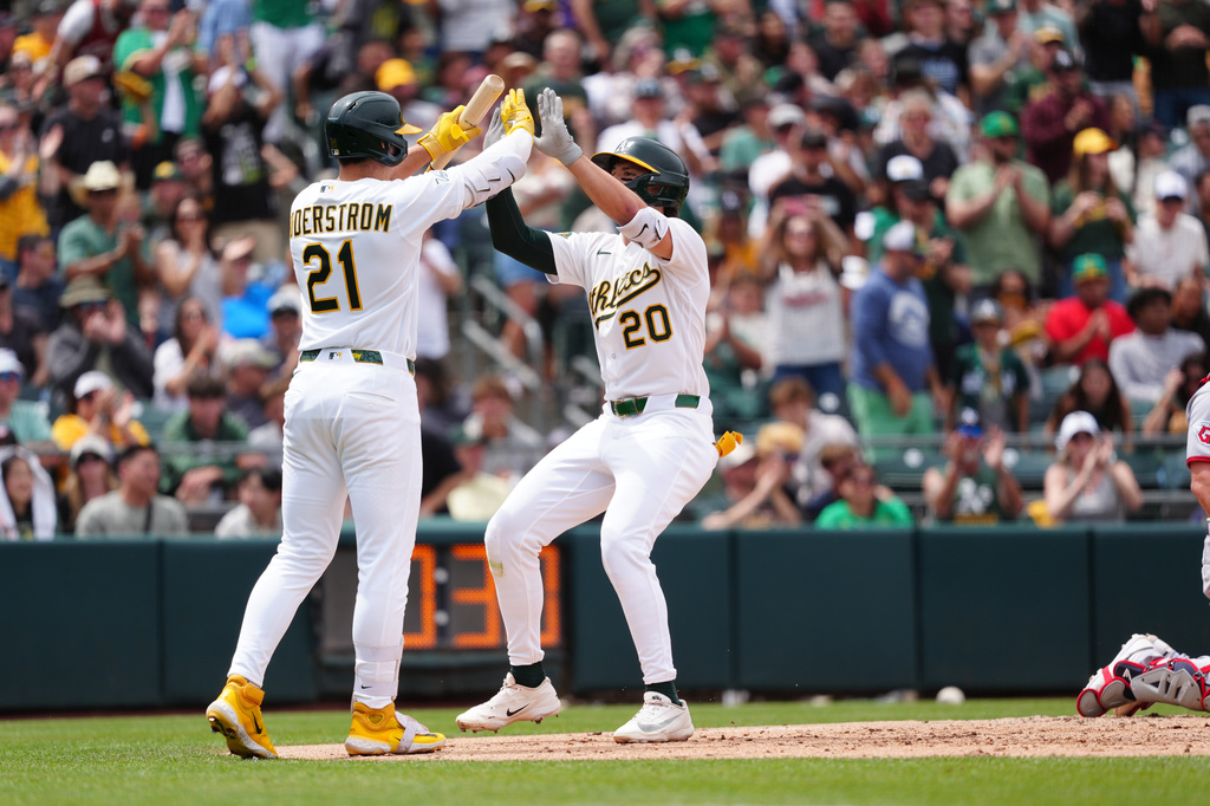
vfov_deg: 4.6
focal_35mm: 300
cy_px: 403
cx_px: 605
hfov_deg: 6.9
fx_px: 10080
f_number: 2.8
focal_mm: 300
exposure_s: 1/3200
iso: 250
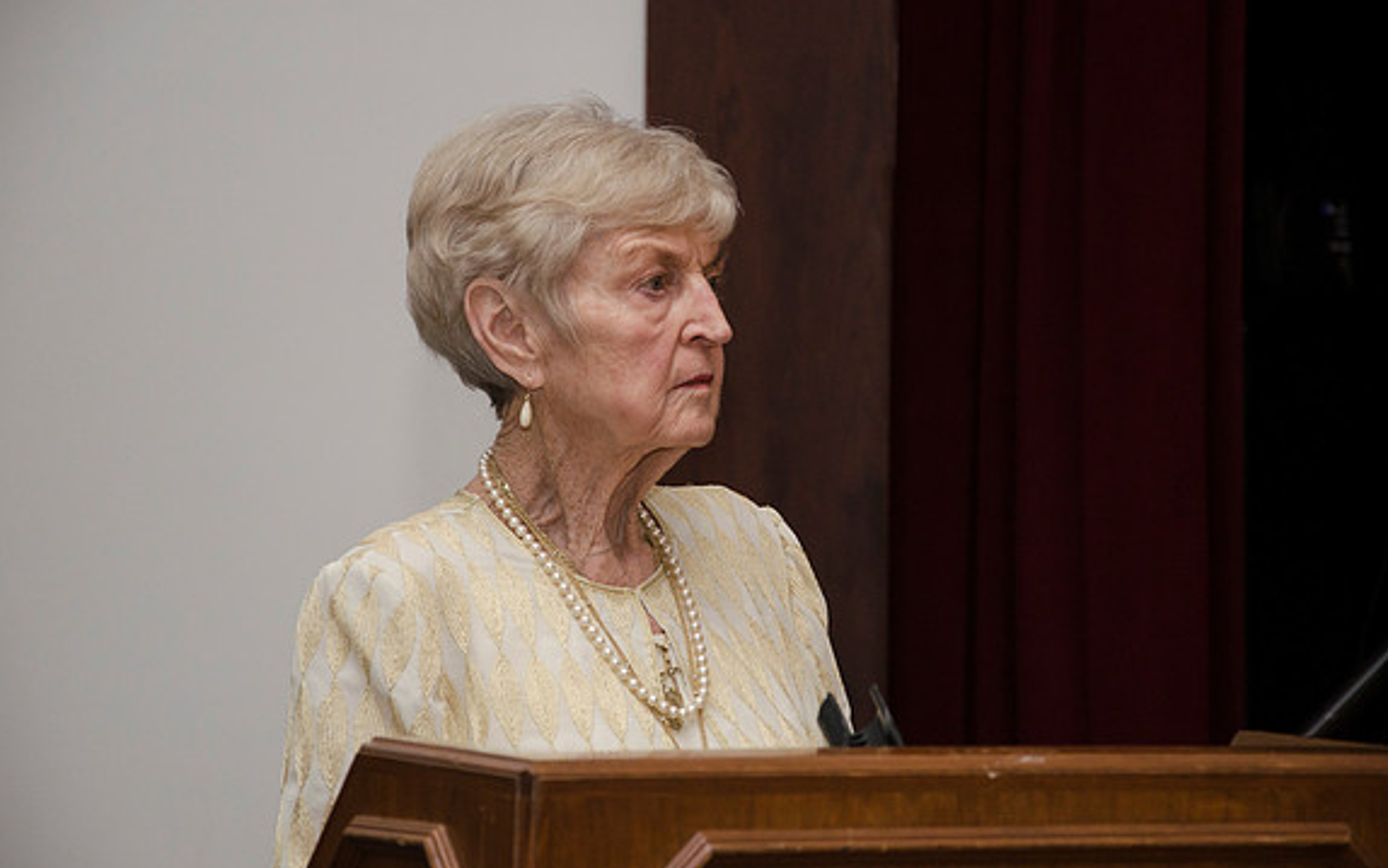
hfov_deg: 13.9
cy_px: 440
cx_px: 692
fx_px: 5713
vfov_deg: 8.7
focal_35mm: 151
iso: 500
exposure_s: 1/80
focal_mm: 98
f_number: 6.3
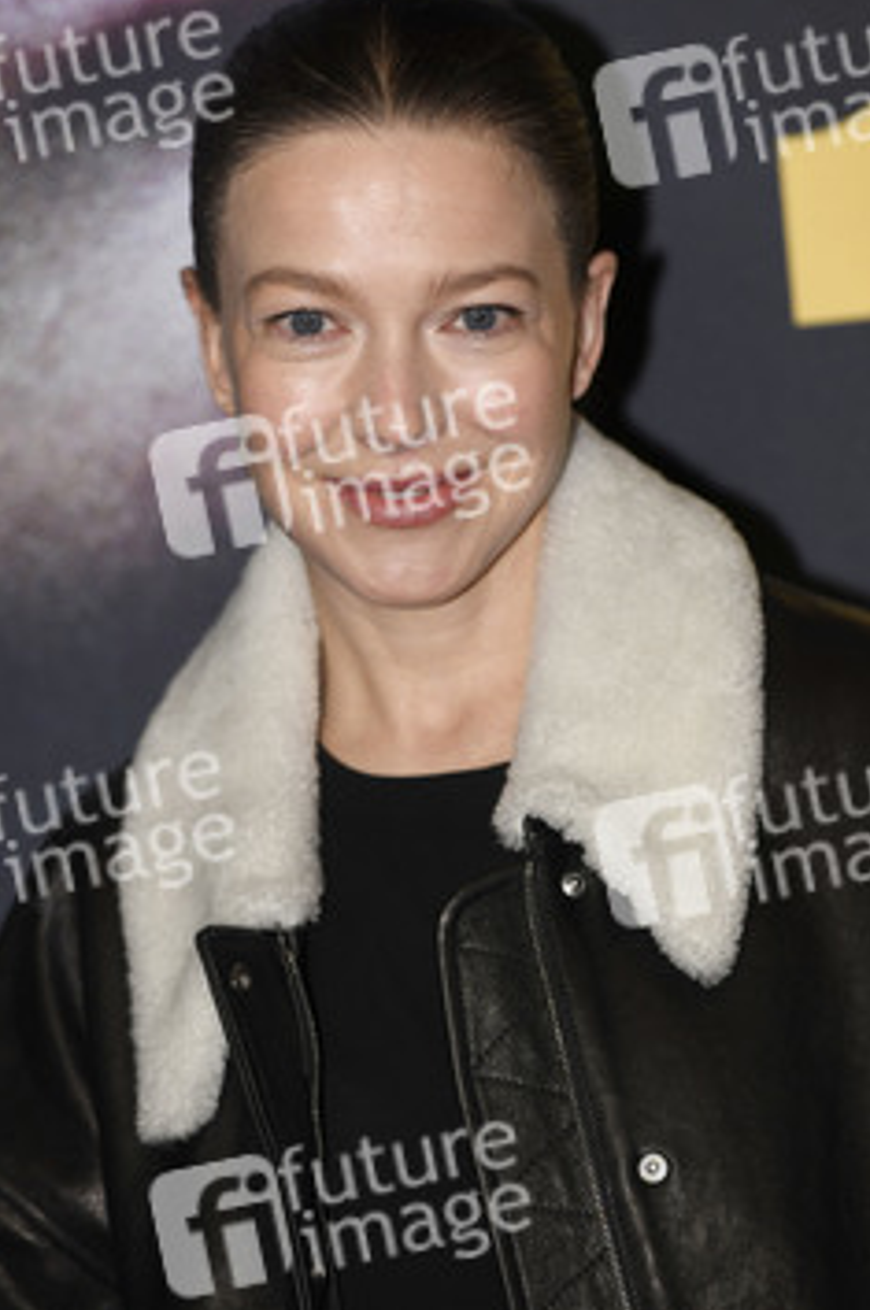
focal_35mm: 209
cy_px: 655
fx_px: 7598
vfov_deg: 9.9
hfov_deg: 6.6
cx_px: 448
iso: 400
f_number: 4
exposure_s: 1/640
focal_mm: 185
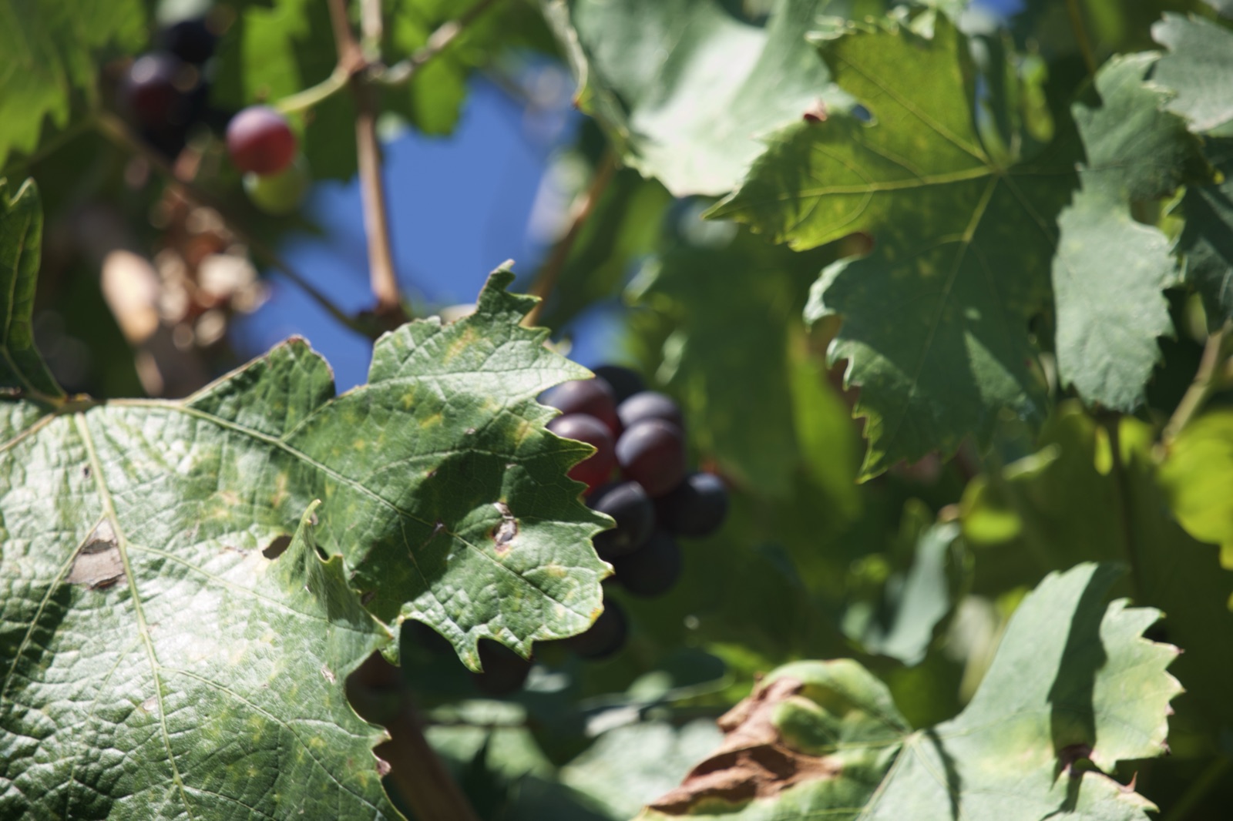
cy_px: 410
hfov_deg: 6.9
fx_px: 10272
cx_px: 616
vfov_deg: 4.6
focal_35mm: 300
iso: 80
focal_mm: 200
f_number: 5.6
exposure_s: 1/170
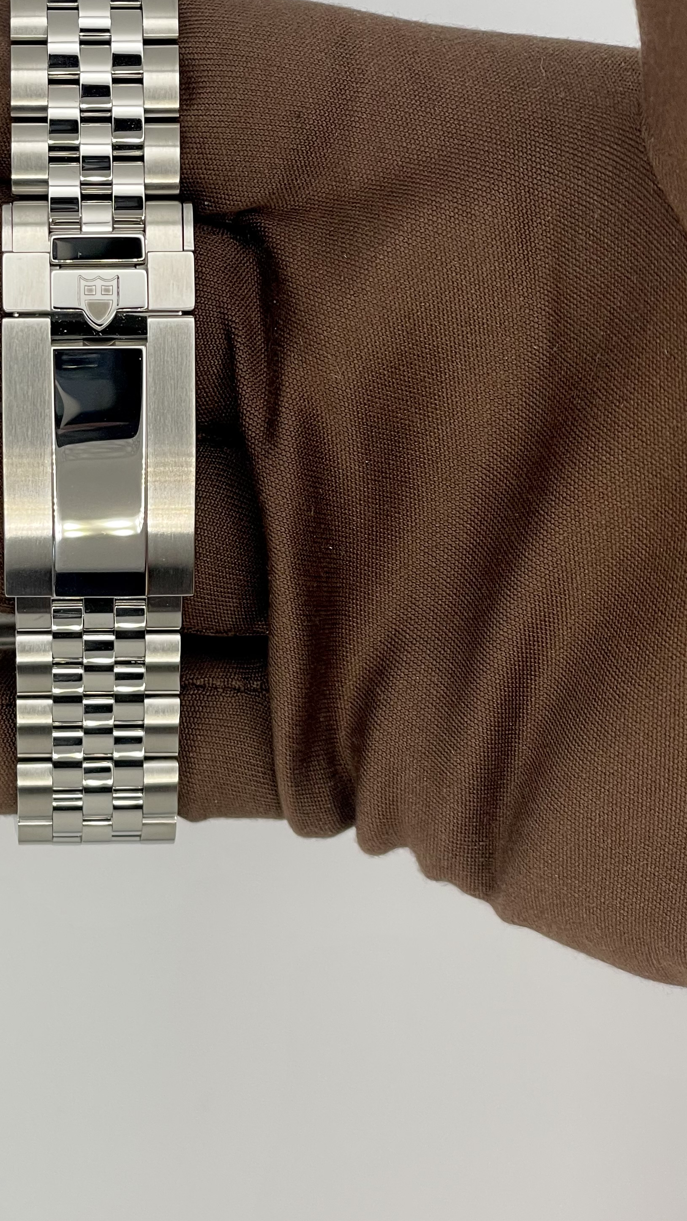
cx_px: 98
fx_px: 2559
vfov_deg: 26.7
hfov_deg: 15.2
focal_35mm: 79
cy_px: 408
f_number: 2
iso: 32
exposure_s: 1/120
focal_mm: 6
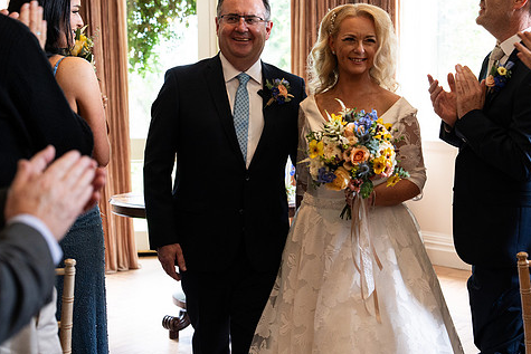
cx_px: 298
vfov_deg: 22.3
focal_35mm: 61
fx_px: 900
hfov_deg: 32.8
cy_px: 156
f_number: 3.5
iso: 1600
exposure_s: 1/200
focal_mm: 50
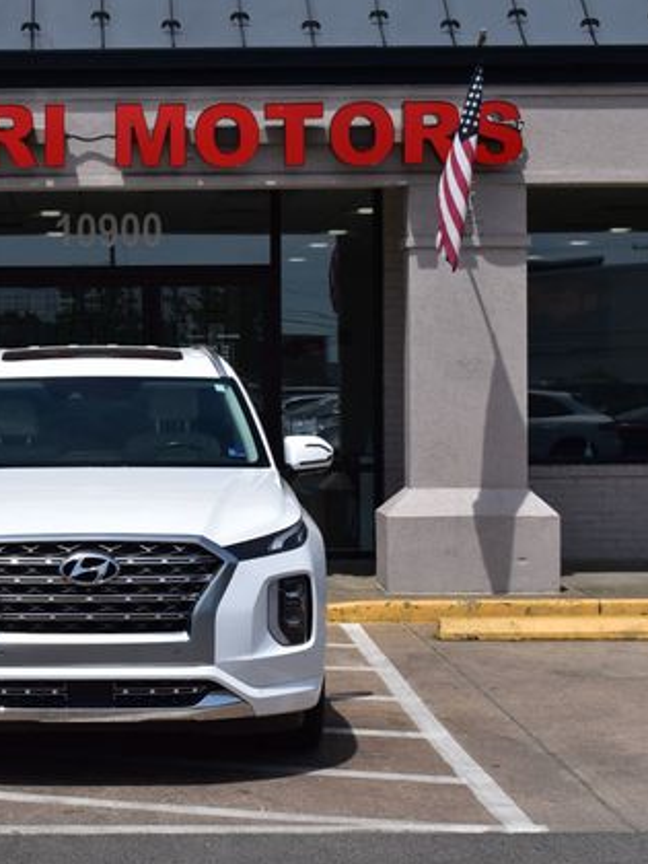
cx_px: 88
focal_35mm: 79
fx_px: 1972
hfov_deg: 18.4
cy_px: 436
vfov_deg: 24.7
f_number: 11
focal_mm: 36
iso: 200
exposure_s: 1/500
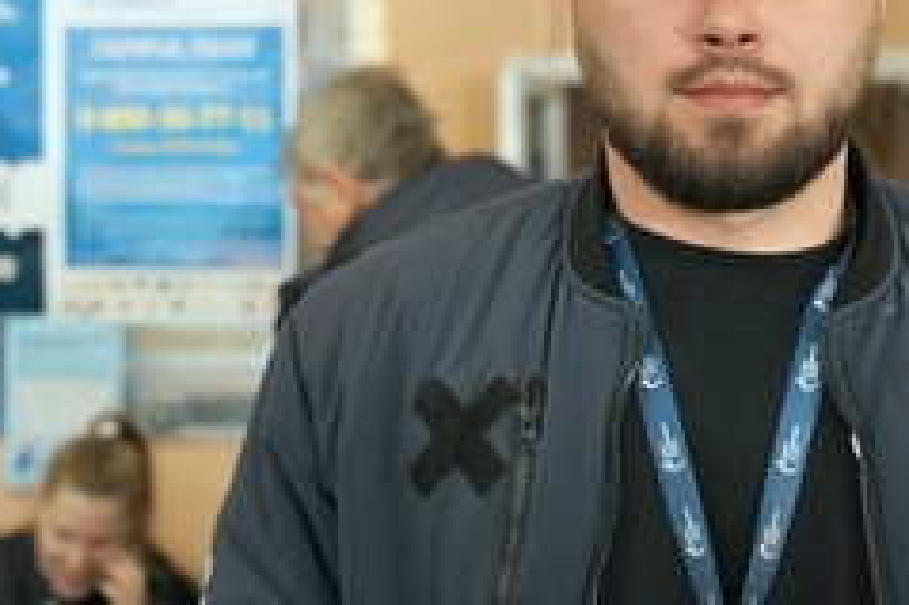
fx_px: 1817
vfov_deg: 18.8
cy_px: 139
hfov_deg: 27.9
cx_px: 612
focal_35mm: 72
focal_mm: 43
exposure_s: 1/125
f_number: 3.5
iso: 800
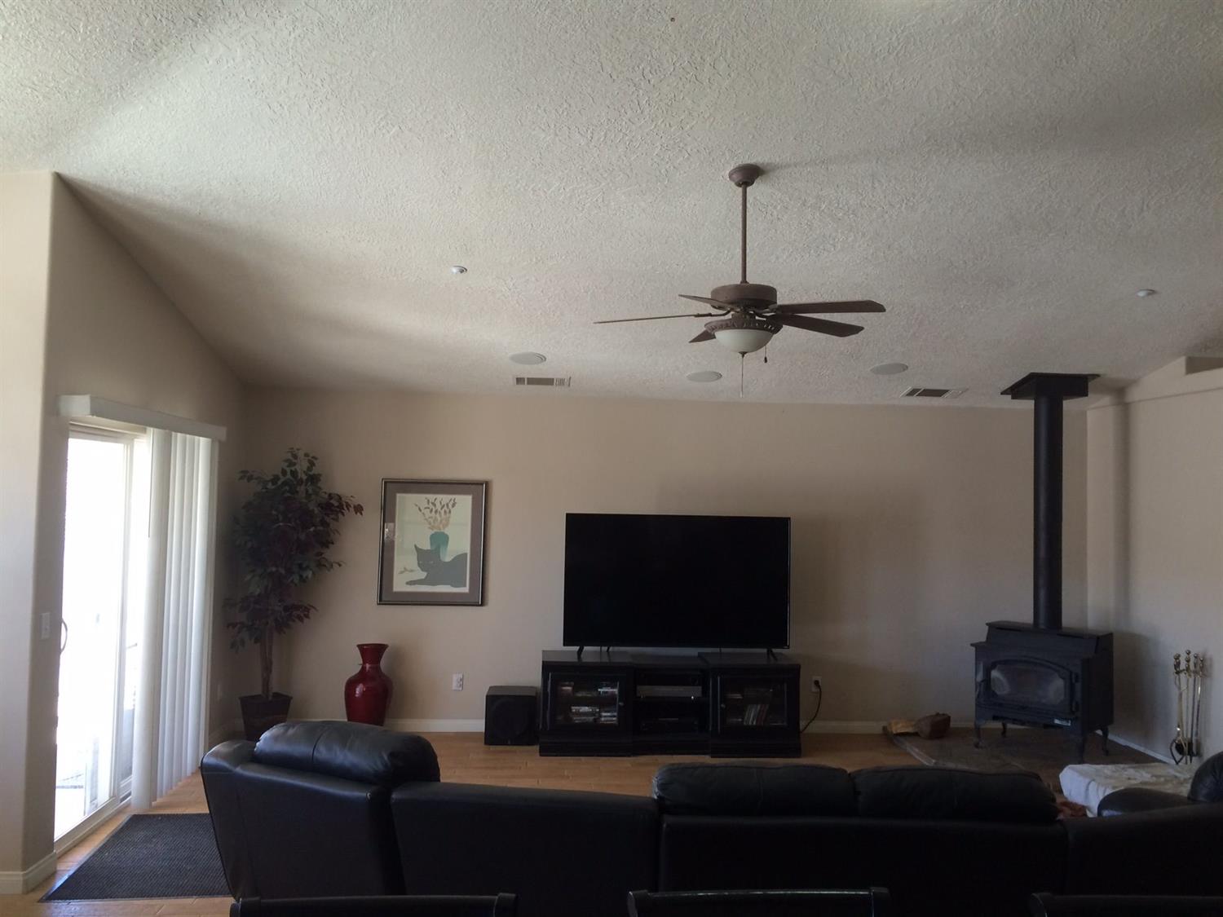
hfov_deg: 61.7
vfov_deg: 48.2
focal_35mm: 29
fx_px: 1025
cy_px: 458
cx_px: 612
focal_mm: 4.15
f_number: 2.2
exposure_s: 1/30
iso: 32
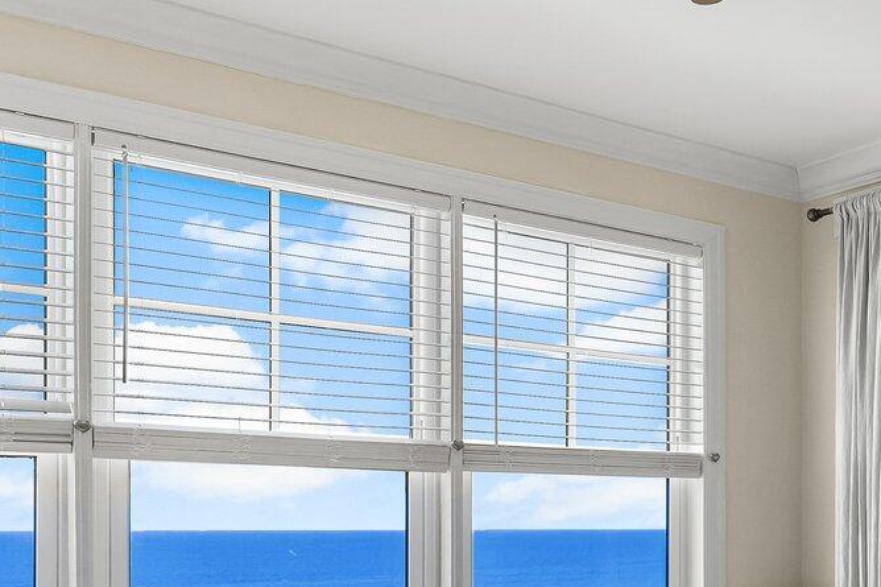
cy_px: 520
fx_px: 1193
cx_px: 1138
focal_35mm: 49
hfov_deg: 31.5
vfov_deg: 26.8
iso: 400
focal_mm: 15.9
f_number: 8
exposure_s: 1/4
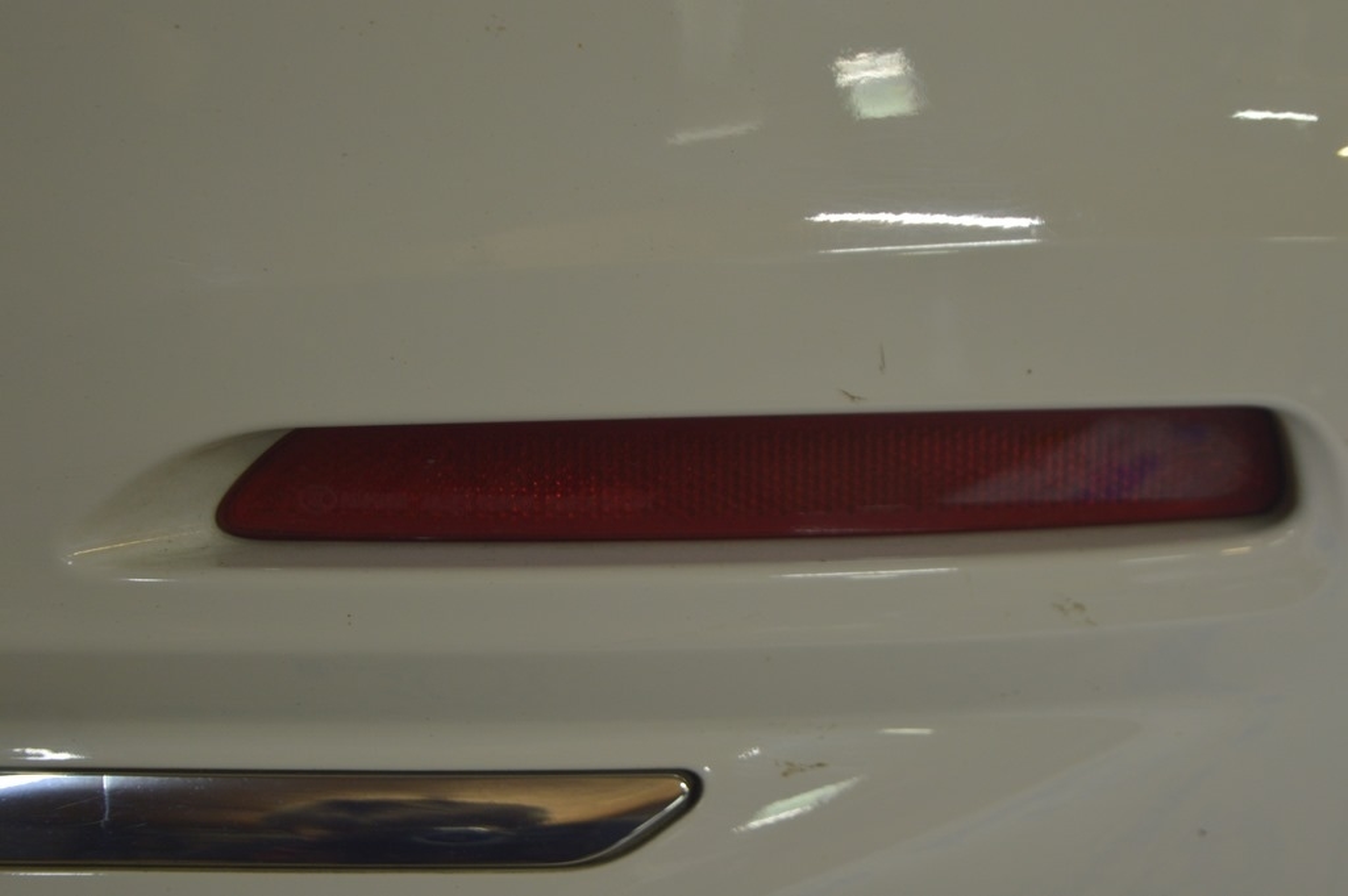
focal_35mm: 82
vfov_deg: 16.5
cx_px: 674
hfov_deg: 24.6
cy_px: 448
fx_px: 3087
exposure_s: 1/20
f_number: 5.6
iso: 400
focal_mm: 55
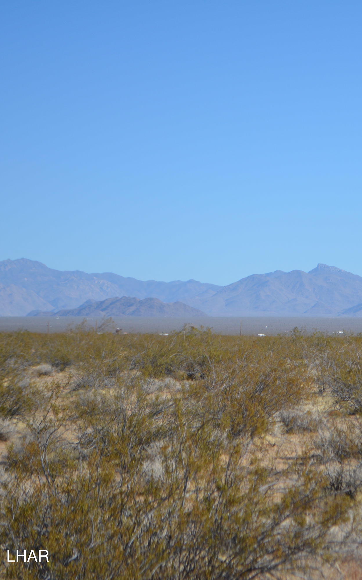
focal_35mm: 127
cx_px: 389
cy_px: 290
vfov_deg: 16.5
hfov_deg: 10.2
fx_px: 2001
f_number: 7.1
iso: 400
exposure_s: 1/1600
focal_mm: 55
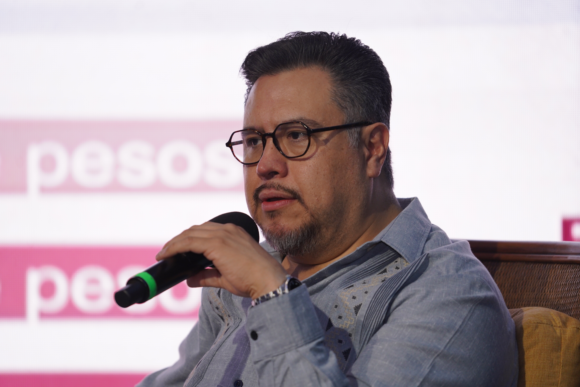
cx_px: 290
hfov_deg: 10.3
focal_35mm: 200
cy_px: 194
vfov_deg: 6.9
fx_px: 3222
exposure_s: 1/200
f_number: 4
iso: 1000
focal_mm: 200
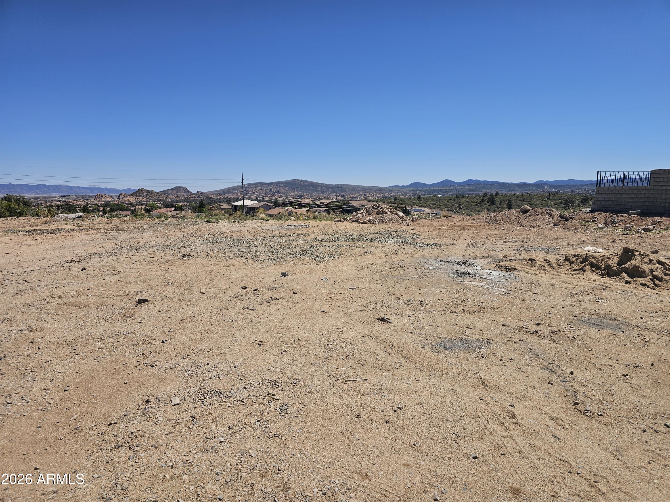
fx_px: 445
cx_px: 335
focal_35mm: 23
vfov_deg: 58.9
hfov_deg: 73.9
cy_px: 251
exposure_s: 1/1554
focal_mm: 6.3
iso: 10
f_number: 1.7
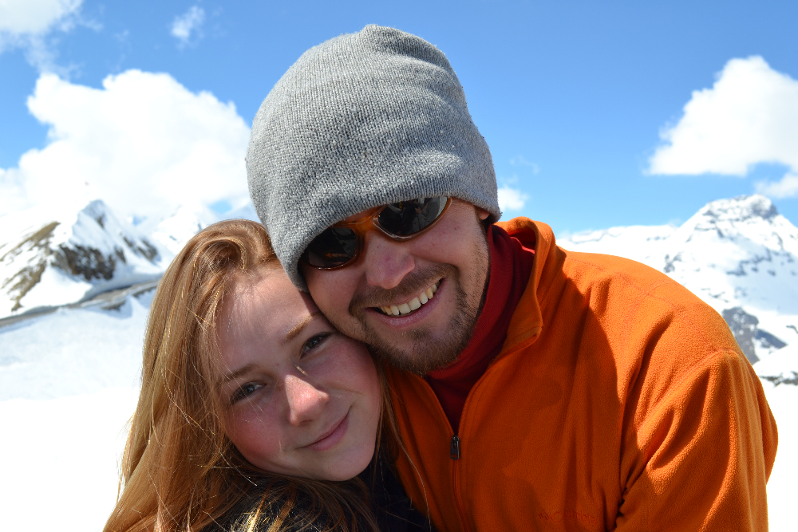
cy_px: 266
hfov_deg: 46.4
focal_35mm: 42
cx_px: 399
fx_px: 931
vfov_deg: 31.9
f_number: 8
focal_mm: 28
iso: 100
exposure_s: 1/250
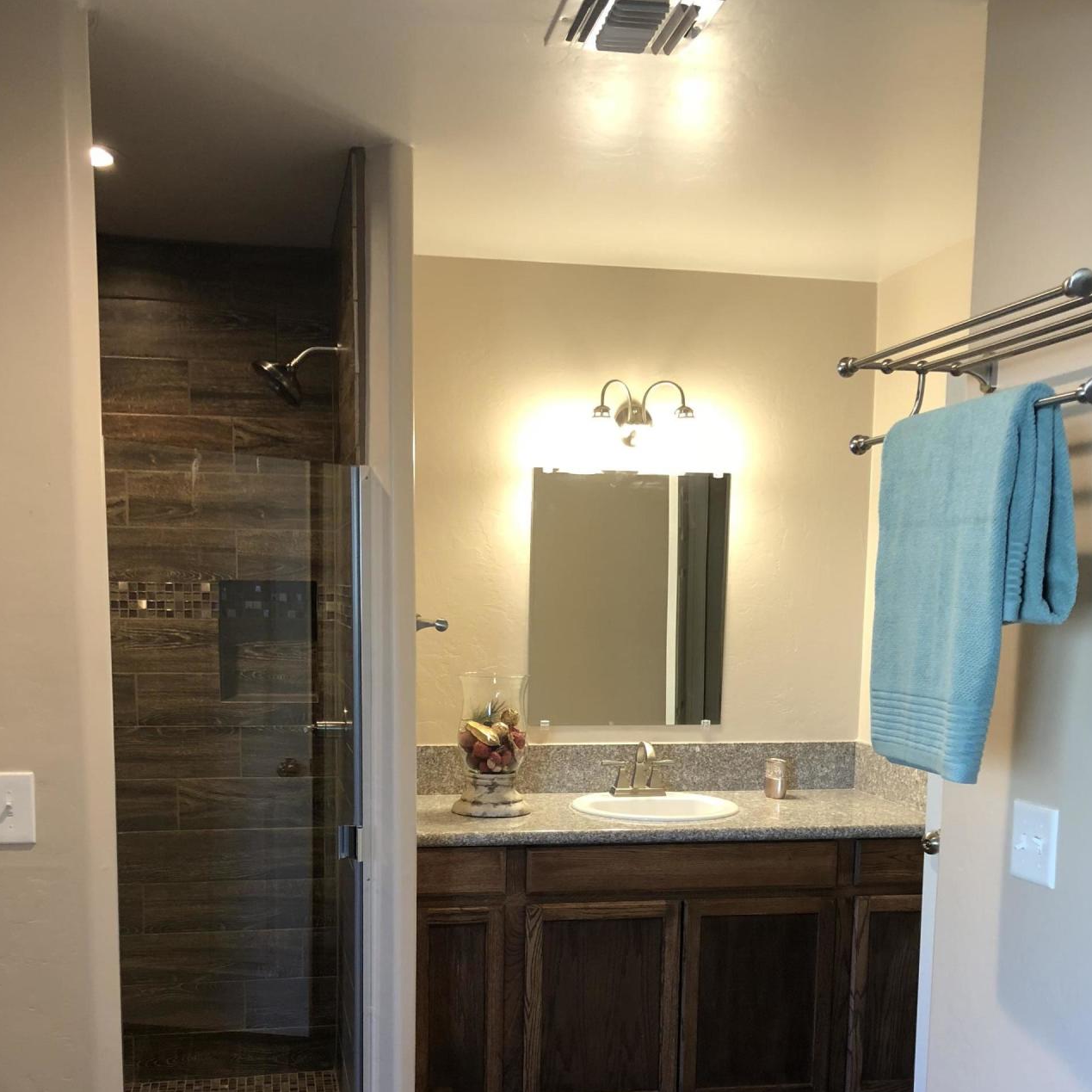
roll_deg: -0.7
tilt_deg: -7.5
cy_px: 805
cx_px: 530
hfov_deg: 42.8
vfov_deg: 41.7
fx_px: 1392
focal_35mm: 39
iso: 40
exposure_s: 1/15
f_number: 1.8
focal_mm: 4
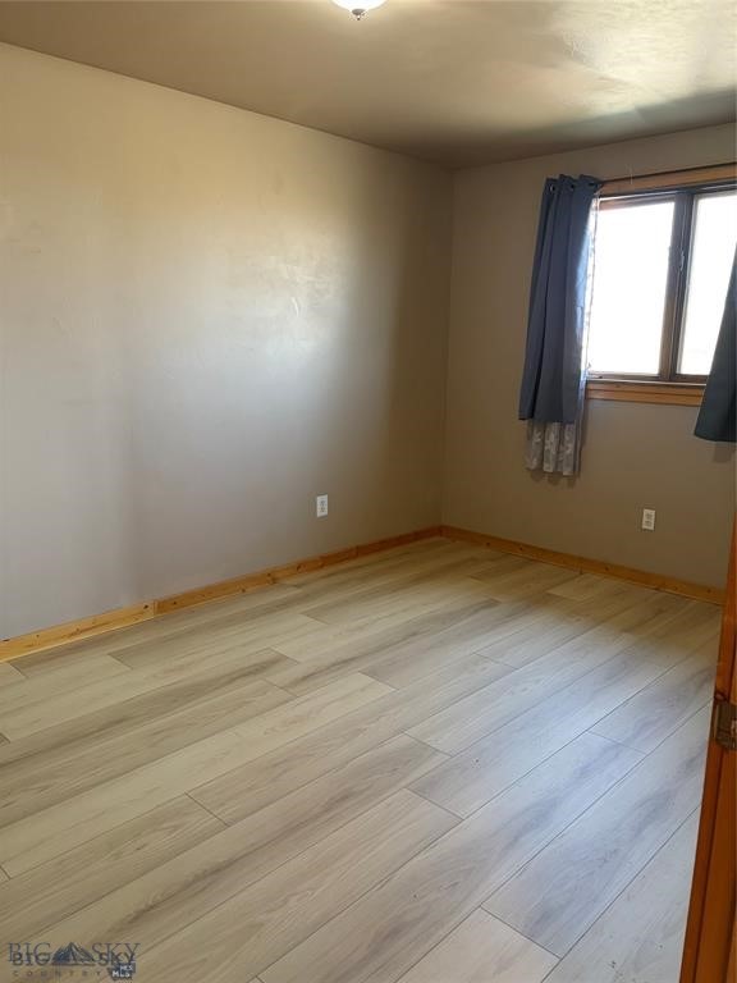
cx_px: 368
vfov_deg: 67.3
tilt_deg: -11.8
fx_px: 738
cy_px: 492
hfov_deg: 53.1
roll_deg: -0.7
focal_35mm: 26
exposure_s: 1/60
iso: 160
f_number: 1.6
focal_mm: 5.96
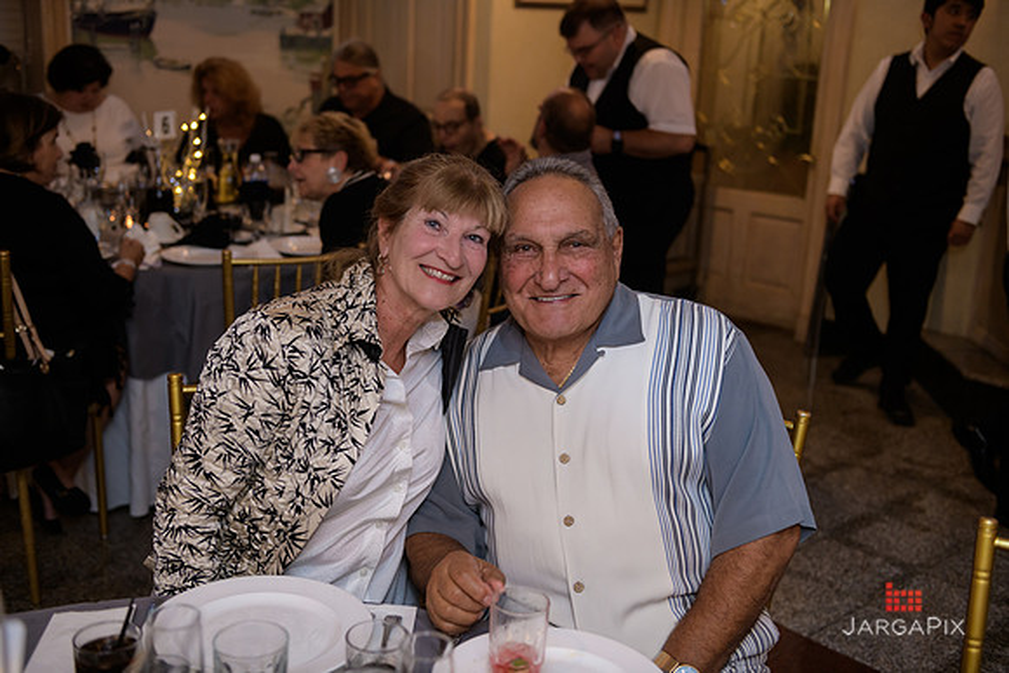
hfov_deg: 46.4
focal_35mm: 42
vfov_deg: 31.9
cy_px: 336
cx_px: 504
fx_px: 1177
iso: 800
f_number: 3.2
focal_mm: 42
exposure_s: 1/125
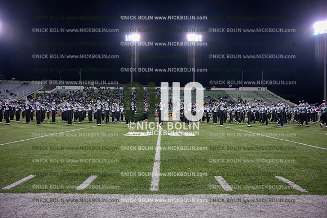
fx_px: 218
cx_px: 164
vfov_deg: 53.2
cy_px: 109
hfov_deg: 73.7
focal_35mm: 24
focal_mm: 24
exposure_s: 1/1000
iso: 5000
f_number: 4
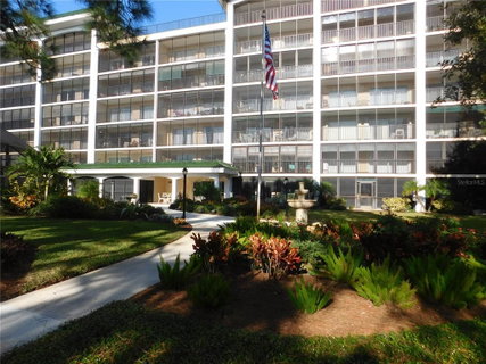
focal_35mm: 23
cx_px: 243
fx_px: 323
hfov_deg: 73.9
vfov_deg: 58.9
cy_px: 182
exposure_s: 1/1250
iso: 125
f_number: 3
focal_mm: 4
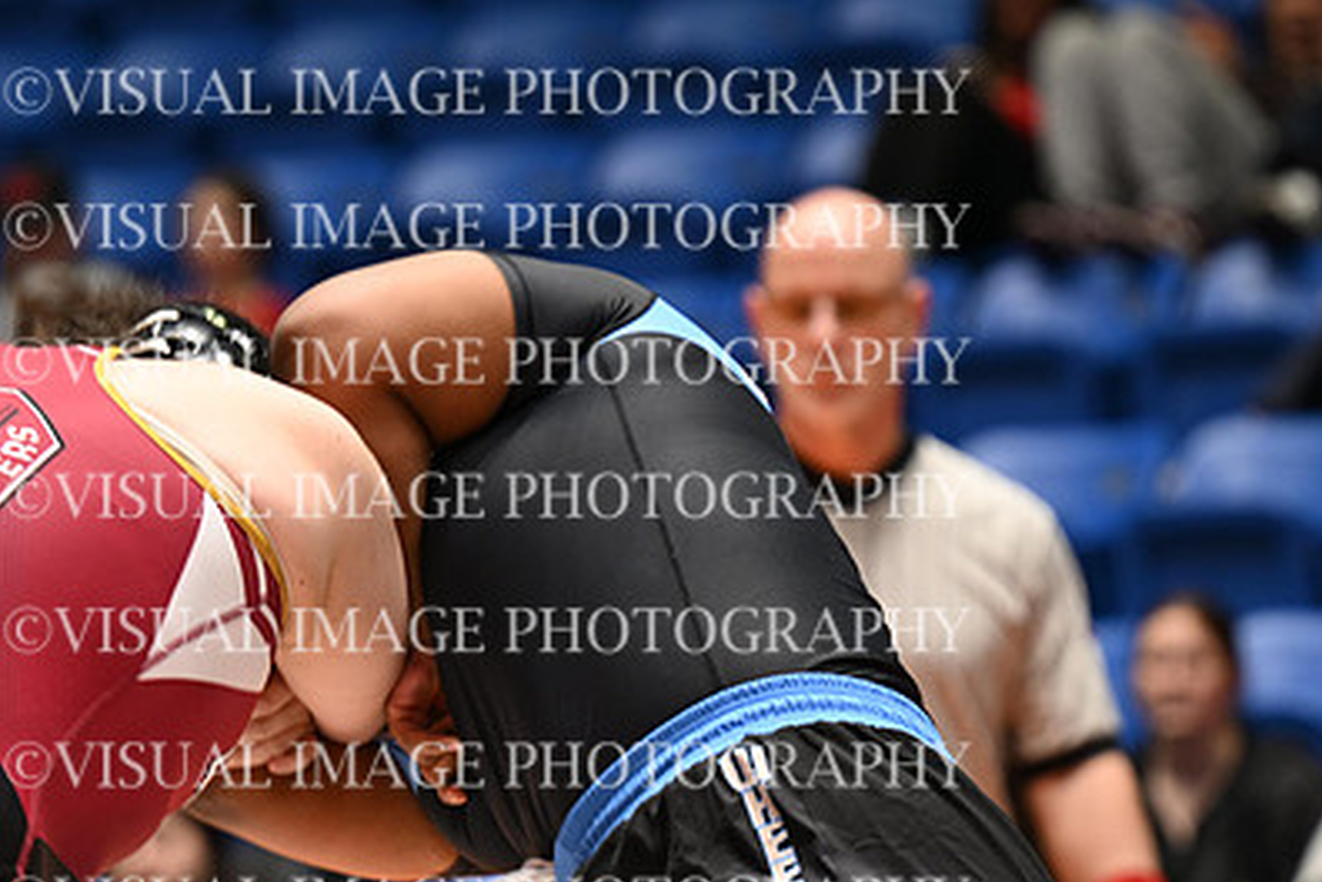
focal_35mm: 274
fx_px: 10061
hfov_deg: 7.5
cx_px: 487
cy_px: 563
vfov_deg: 5.0
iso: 500
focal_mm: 125
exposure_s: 1/120
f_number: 2.8
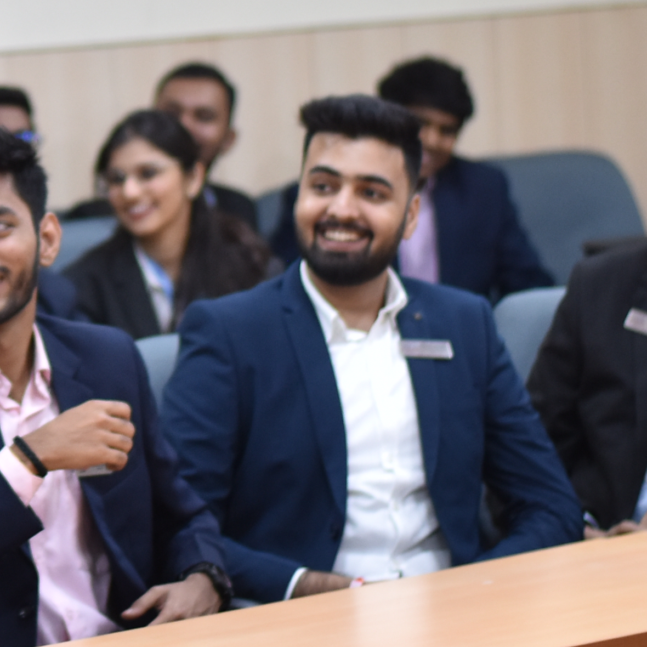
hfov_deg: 7.1
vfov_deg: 7.2
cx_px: -267
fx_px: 5139
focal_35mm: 243
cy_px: 86
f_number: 2
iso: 500
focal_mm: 50
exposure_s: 1/200
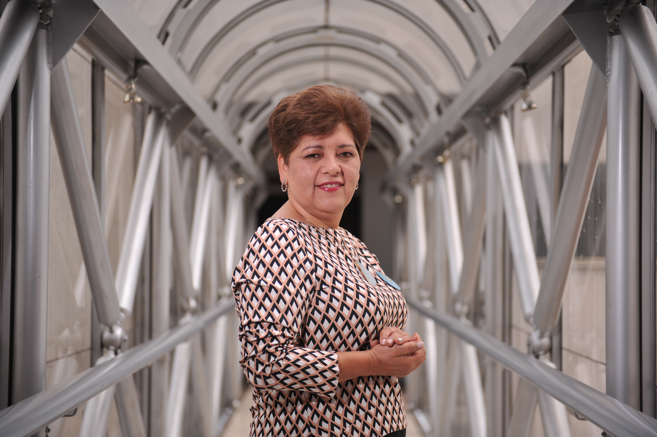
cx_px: 328
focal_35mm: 56
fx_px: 1021
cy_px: 218
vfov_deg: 24.2
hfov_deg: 35.7
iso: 800
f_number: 2.8
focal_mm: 56
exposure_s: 1/2000
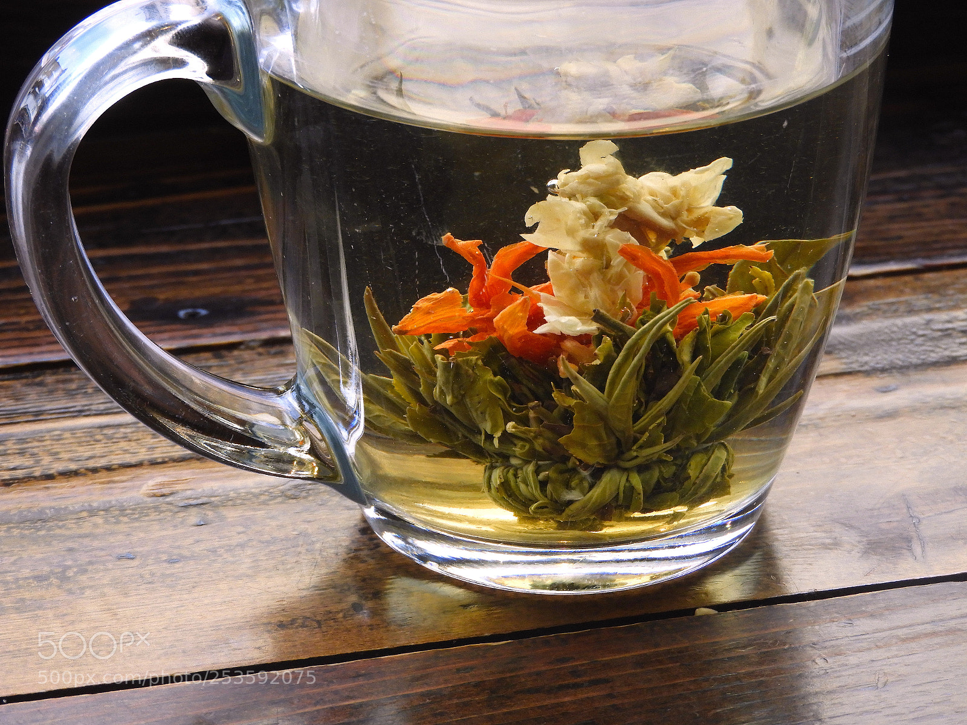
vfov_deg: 11.9
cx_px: 484
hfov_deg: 15.8
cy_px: 362
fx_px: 3492
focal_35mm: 125
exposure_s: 1/60
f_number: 5
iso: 250
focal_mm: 22.4
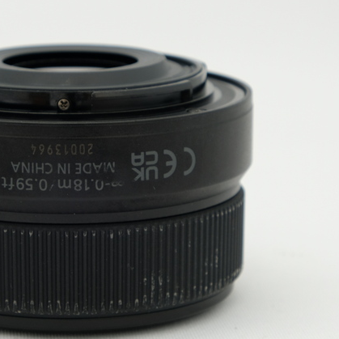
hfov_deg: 10.4
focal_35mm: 168
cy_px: 191
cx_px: 75
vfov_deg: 10.4
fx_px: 1861
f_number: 8
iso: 200
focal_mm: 46.3
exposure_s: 1/125
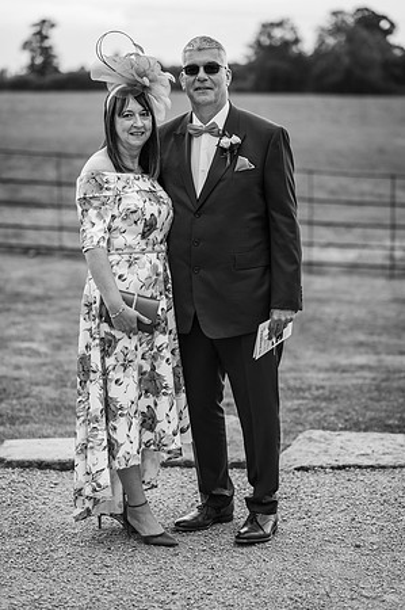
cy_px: 305
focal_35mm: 85
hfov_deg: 16.0
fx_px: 1438
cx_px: 202
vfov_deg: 23.9
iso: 100
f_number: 2.2
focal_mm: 85
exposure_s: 1/800
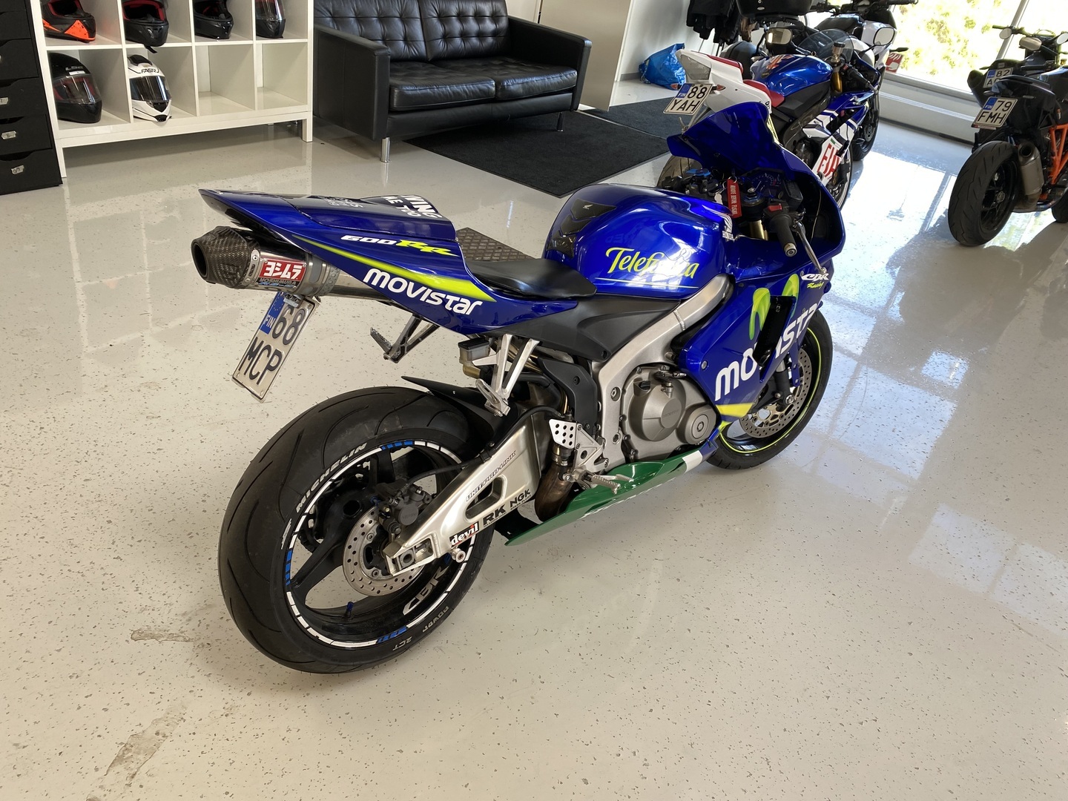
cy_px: 400
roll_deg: -11.0
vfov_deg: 53.1
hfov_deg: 67.3
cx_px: 534
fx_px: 802
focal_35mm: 26
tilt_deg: -32.3
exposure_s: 1/100
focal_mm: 4.25
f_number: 1.8
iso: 50
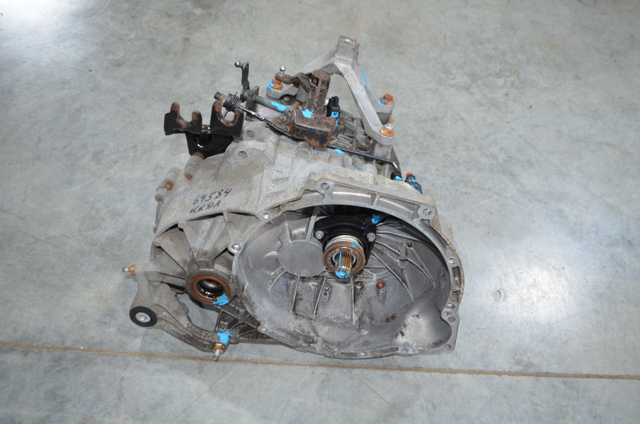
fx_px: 532
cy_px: 212
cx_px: 320
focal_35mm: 30
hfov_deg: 62.0
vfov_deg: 43.4
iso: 720
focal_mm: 20
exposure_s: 1/60
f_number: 3.8
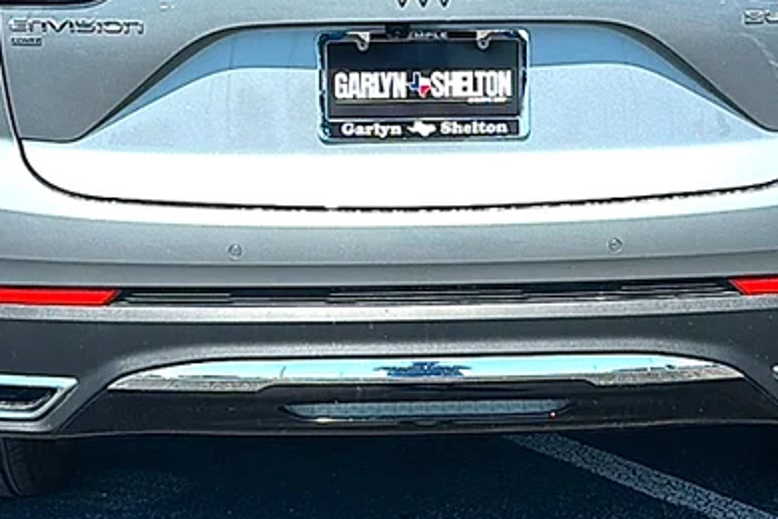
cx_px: 445
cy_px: 91
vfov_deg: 19.5
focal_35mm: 69
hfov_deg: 29.2
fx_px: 1491
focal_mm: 6.86
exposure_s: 1/4808
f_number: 1.78
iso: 80
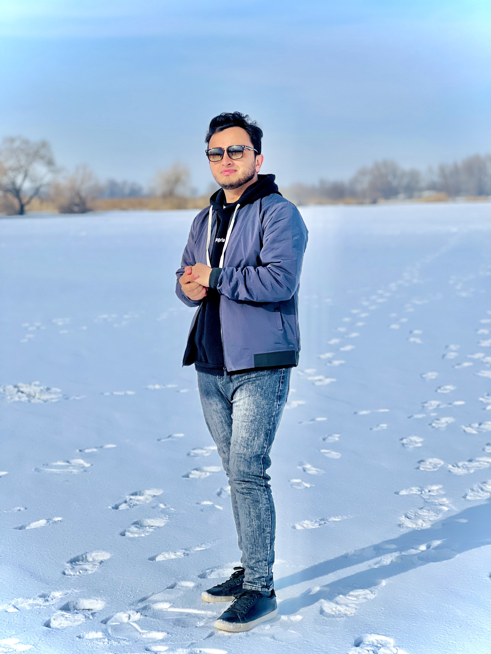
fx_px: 1456
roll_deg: +1.1
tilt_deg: -4.1
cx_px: 246
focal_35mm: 77
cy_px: 327
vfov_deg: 25.3
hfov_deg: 19.1
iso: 32
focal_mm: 9
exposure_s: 1/1309
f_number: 2.8
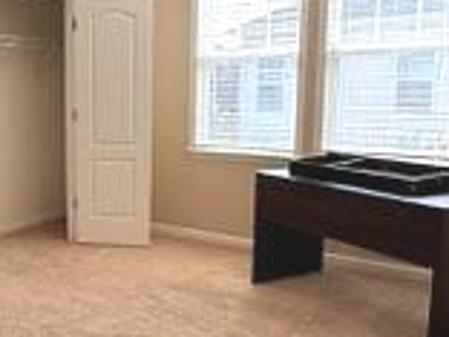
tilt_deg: -6.6
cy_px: 161
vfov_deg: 33.6
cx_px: 89
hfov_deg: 41.9
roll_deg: +0.3
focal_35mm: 43
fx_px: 558
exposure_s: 1/148
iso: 64
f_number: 2.2
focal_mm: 2.22
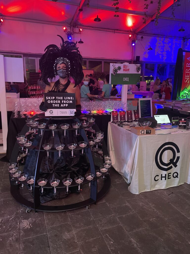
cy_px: 127
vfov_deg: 67.3
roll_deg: -0.8
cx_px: 95
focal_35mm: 26
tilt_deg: -12.0
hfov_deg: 53.1
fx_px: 190
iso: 800
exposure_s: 1/30
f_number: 1.6
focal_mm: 4.2
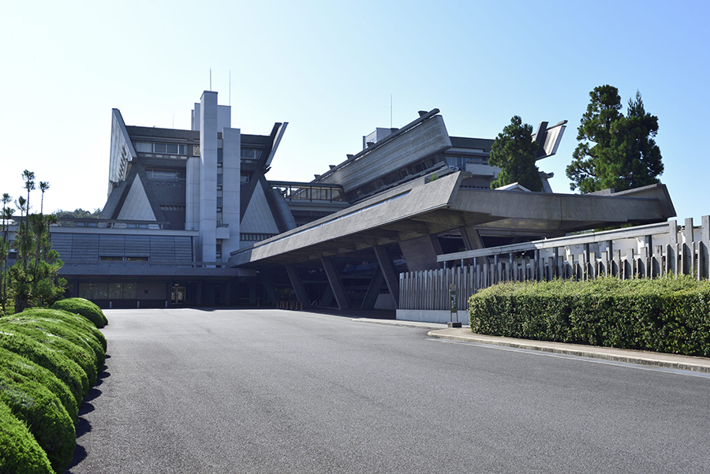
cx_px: 355
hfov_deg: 53.1
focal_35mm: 36
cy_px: 237
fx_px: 710
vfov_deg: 36.9
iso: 100
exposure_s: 1/100
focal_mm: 36
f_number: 11
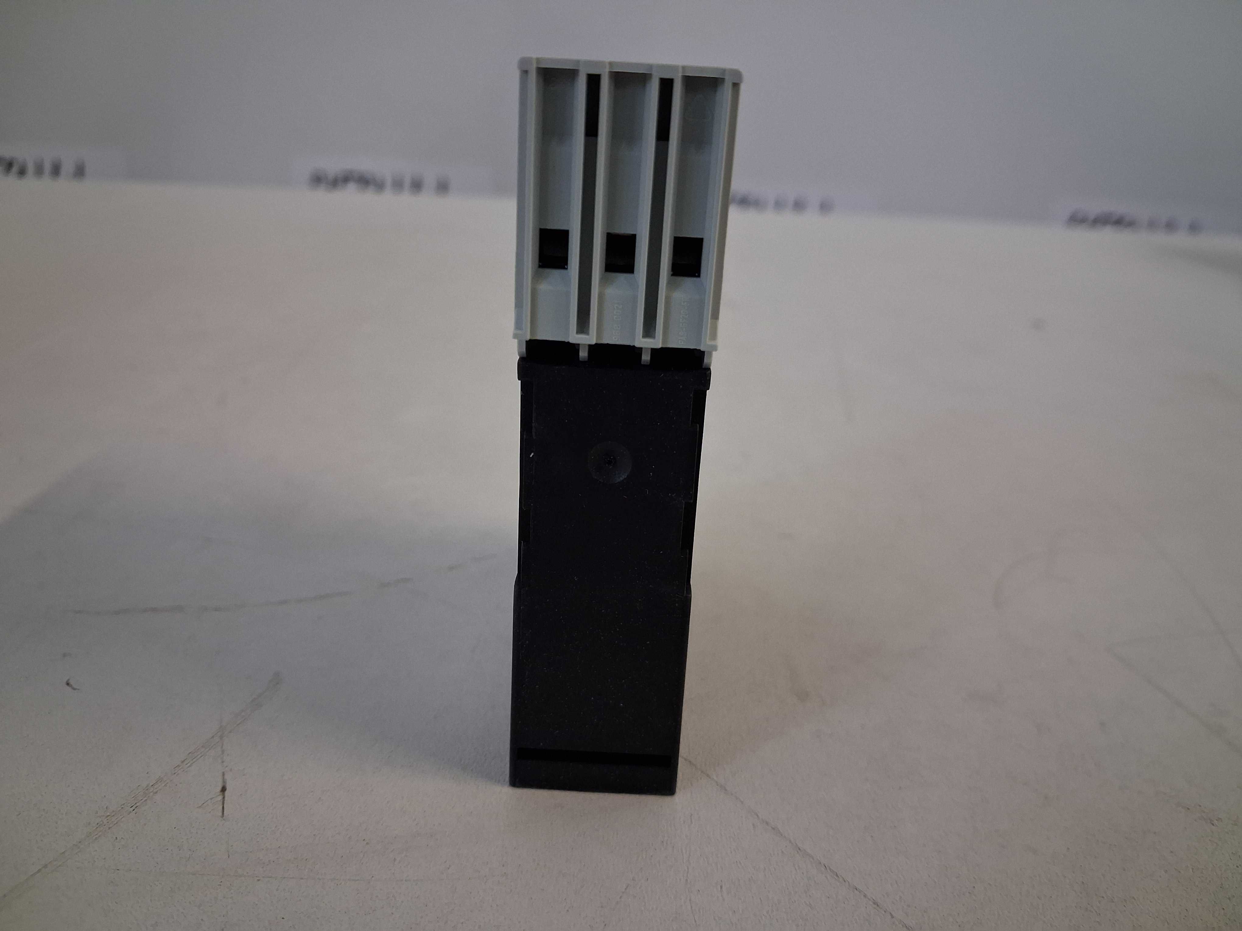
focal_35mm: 27
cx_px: 621
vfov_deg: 51.4
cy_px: 466
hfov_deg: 65.3
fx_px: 969
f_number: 1.8
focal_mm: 4
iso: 640
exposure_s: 1/50
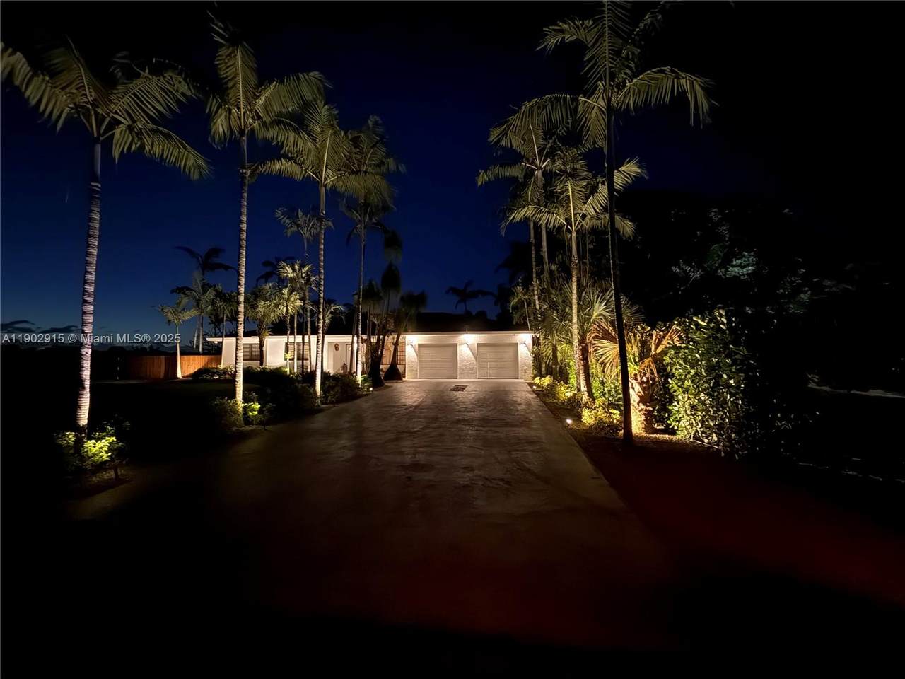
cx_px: 452
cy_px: 340
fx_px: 366
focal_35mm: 14
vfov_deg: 85.7
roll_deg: -0.2
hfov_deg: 102.1
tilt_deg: +1.8
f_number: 2.2
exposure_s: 1/12
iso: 3200
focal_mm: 2.22
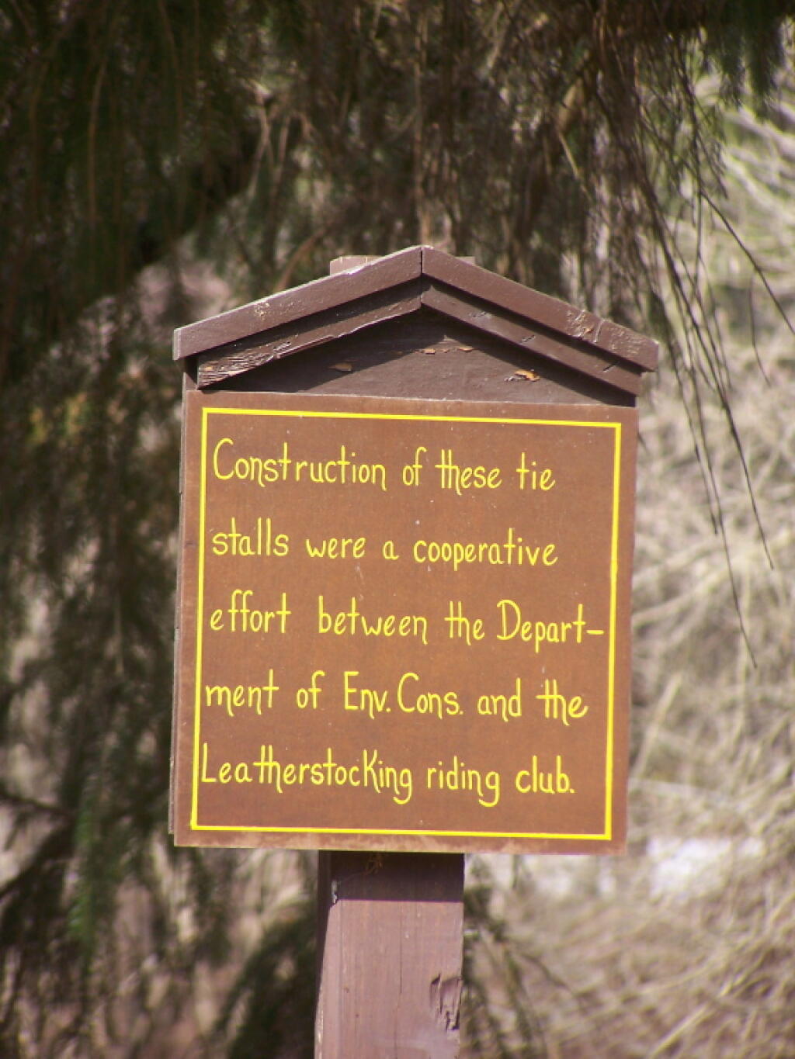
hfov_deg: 4.2
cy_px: 530
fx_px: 10930
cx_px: 398
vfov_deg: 5.6
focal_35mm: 357
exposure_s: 1/320
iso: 100
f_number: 3.6
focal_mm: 59.2
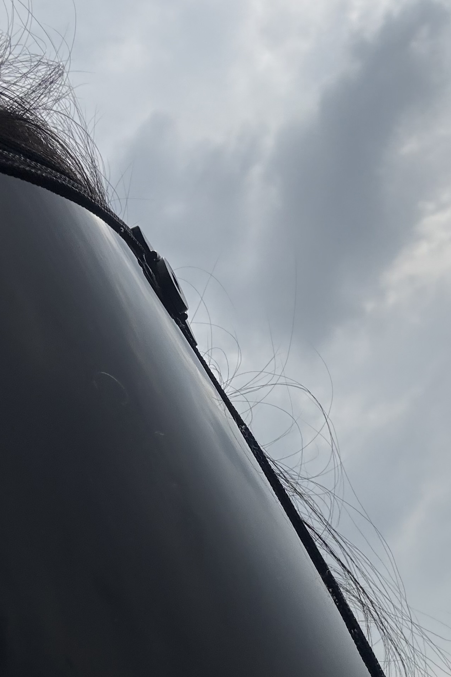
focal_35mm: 32
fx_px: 601
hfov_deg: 41.1
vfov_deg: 58.7
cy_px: 346
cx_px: 211
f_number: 1.9
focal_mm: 2.69
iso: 25
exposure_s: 1/6667
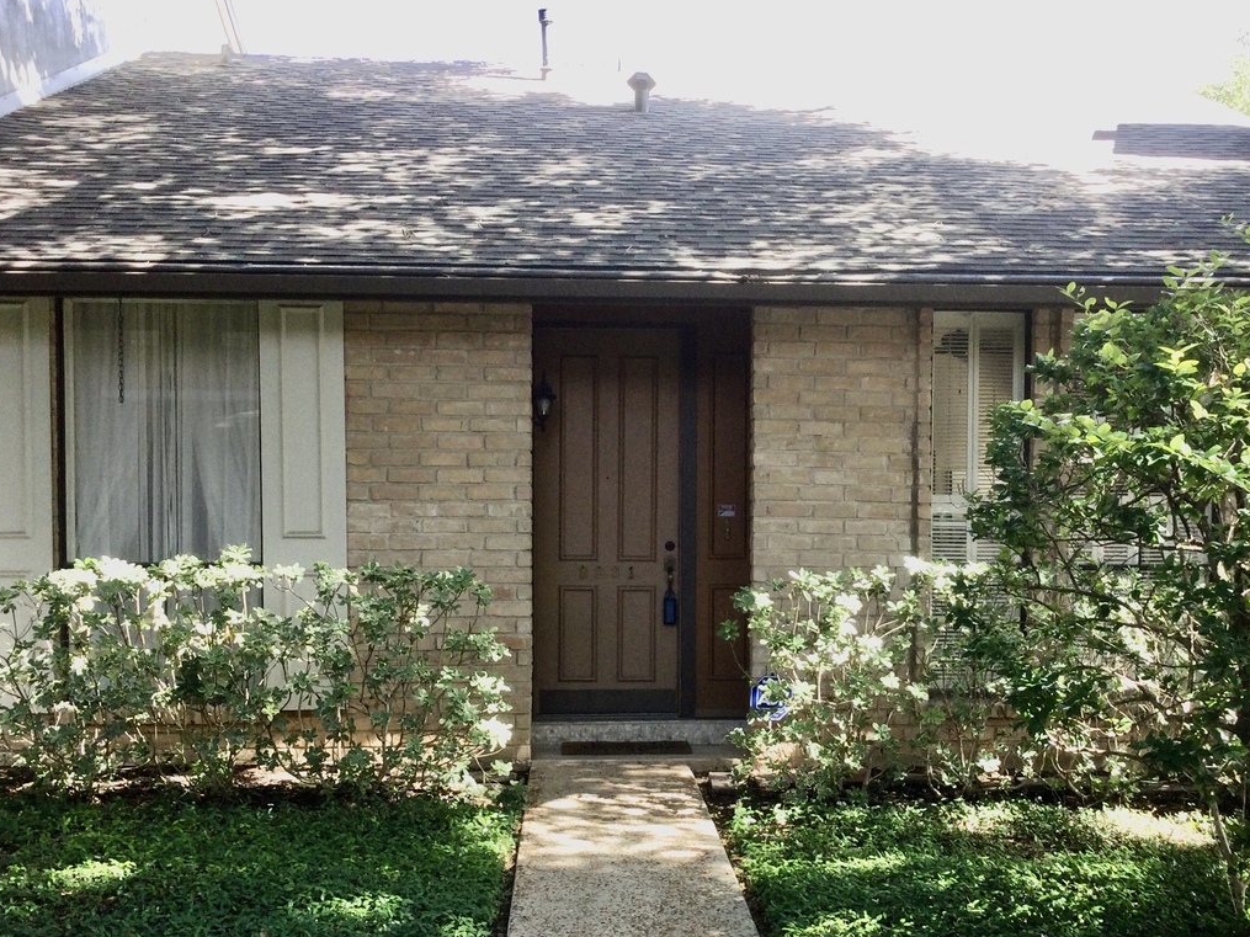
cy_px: 590
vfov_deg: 32.7
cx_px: 714
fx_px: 1589
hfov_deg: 42.8
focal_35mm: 44
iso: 40
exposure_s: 1/120
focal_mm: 3.3
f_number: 2.4
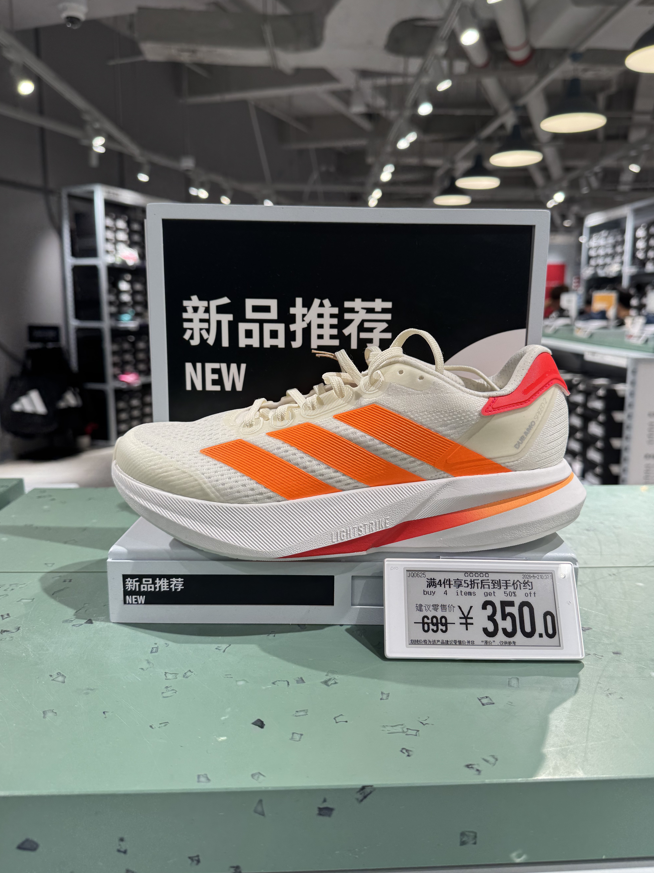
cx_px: 348
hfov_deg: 53.0
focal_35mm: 26
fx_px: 655
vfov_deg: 67.3
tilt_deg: -9.2
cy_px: 421
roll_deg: -1.3
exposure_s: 1/121
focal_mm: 6.76
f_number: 1.78
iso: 64
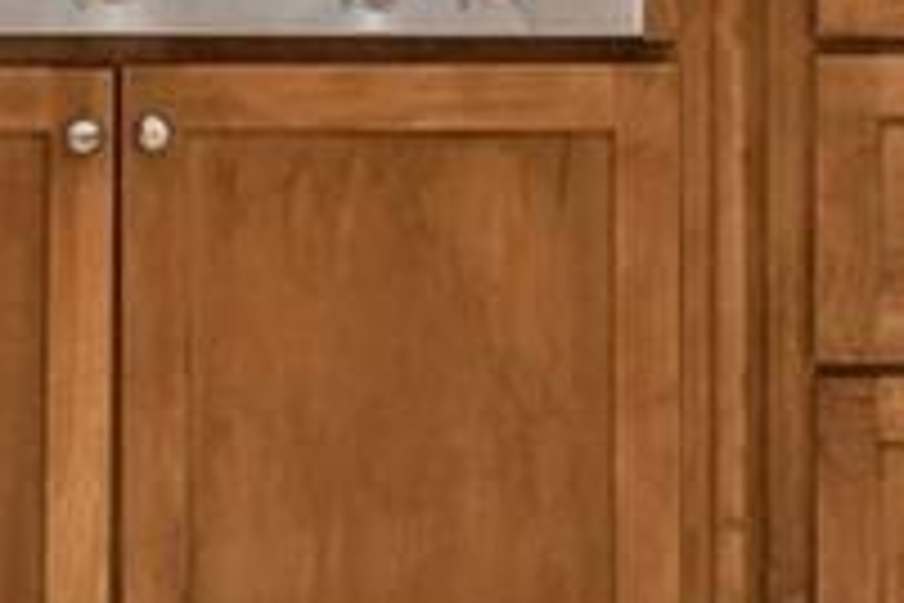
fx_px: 7206
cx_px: 103
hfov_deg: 7.2
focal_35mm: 287
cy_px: -828
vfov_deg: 4.7
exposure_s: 1/13
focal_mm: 36
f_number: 9
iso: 400
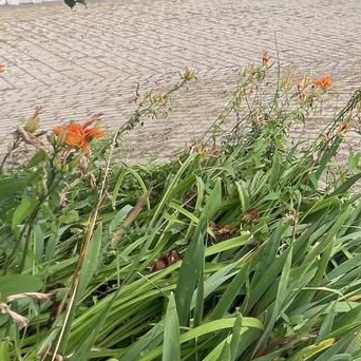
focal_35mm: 43
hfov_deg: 25.2
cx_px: 586
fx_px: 507
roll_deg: -0.6
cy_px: -37
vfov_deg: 33.9
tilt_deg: -2.7
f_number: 1.8
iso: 32
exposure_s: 1/210
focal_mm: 1.57
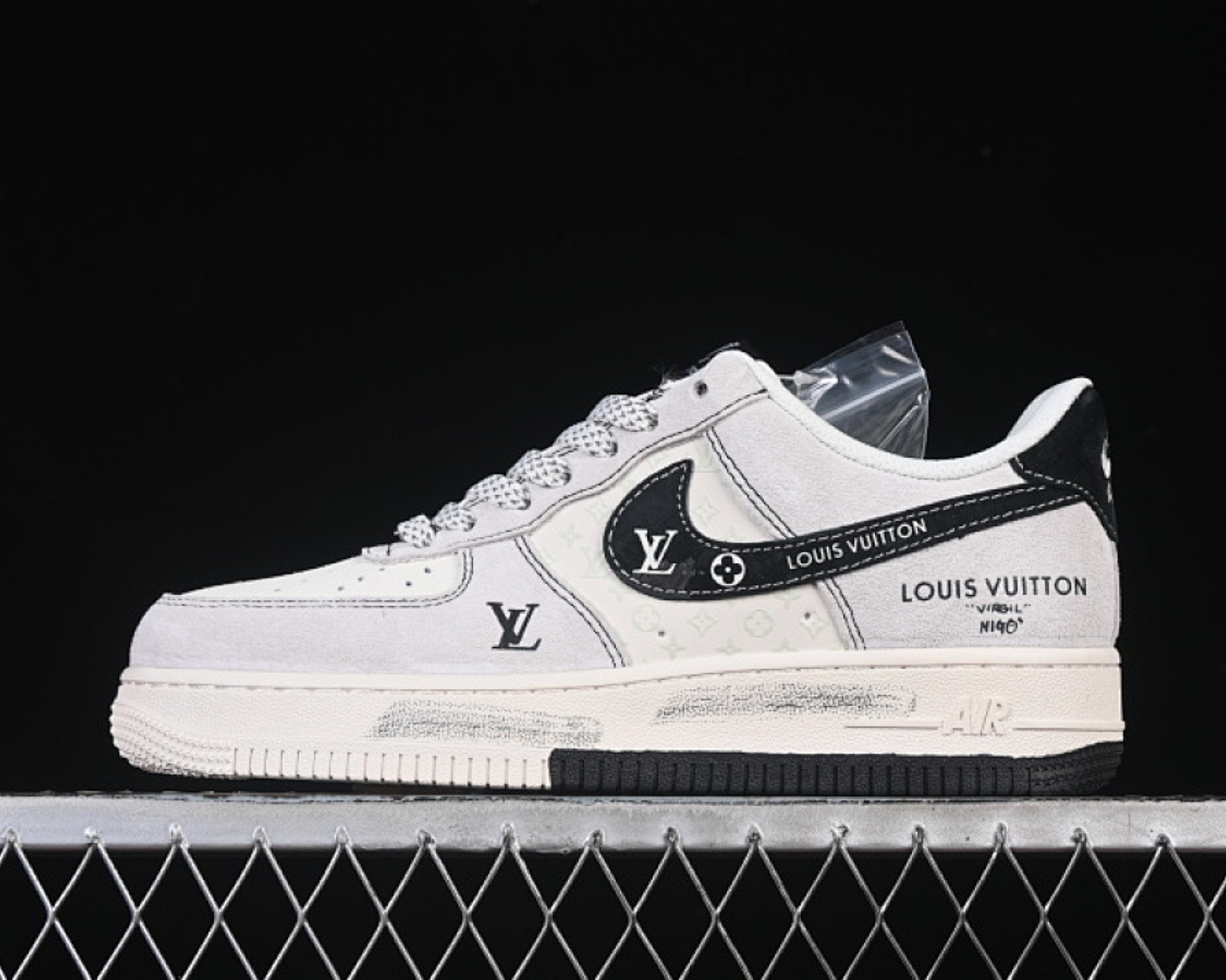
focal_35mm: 85
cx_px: 616
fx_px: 3084
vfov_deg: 18.1
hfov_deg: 22.5
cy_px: 492
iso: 160
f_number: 8
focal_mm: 50
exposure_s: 1/80
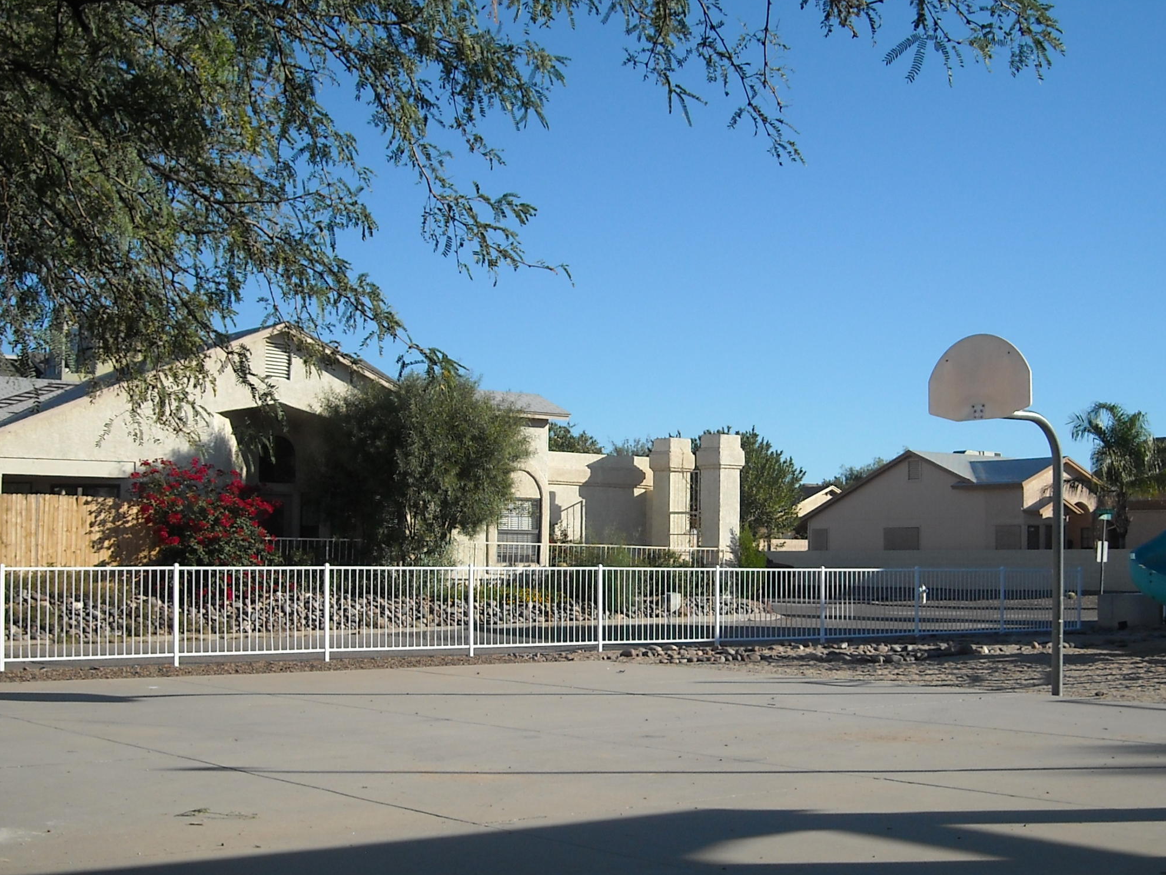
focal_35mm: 53
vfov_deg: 27.5
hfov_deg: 36.2
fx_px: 1785
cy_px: 499
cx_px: 580
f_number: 5.6
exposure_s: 1/284
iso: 64
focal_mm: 5.7
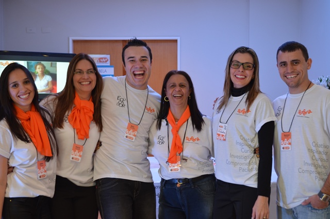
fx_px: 494
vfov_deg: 25.0
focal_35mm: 54
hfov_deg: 36.9
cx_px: 165
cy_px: 110
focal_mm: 36
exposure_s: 1/30
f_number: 5
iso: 800
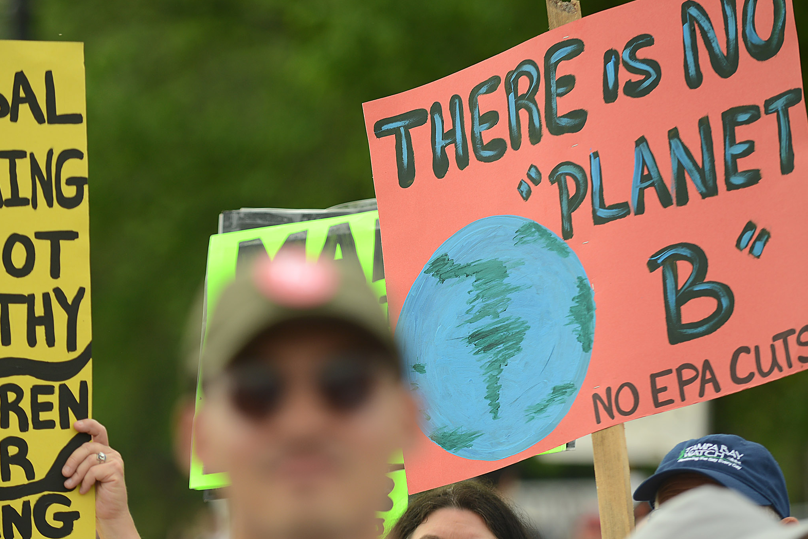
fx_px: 5789
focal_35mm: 258
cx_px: 300
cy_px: 344
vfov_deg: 5.3
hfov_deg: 8.0
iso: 100
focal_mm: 150
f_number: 2.8
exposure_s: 1/800
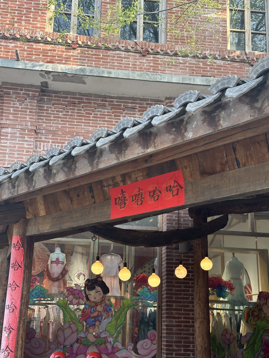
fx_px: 497
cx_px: 134
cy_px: 179
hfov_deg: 30.3
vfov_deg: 39.7
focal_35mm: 48
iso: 50
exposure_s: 1/162
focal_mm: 6.86
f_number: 1.78
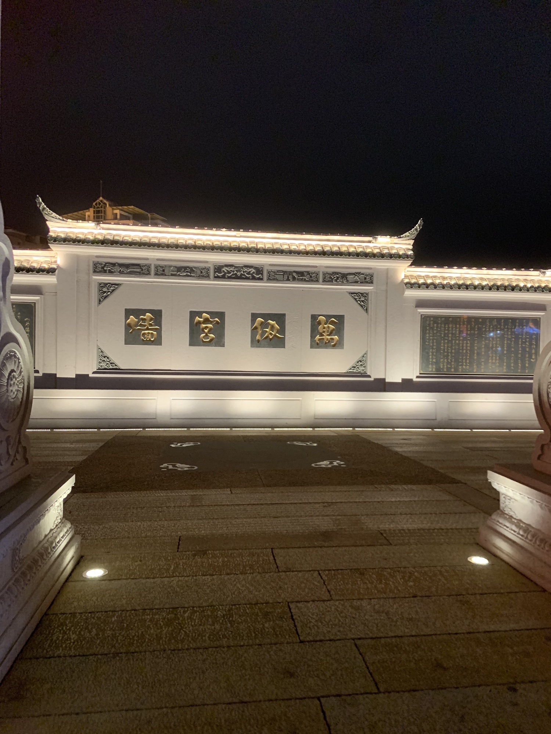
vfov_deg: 67.3
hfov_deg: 53.1
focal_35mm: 26
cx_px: 276
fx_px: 552
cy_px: 367
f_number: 1.8
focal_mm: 4.25
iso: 400
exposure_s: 1/38
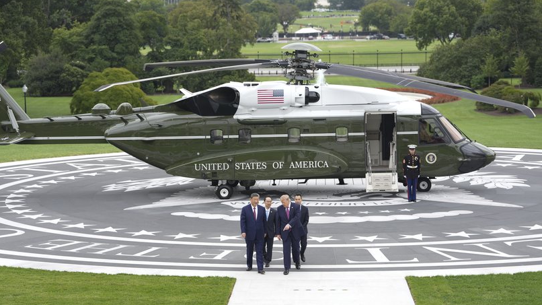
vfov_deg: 12.2
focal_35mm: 99
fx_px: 1423
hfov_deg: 21.6
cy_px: 166
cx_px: 271
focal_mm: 94
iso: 160
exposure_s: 1/500
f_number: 2.8
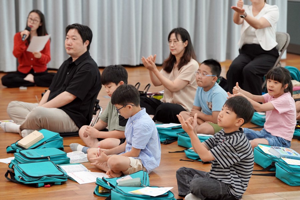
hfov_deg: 17.3
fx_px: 983
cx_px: 150
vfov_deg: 11.6
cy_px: 100
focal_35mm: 118
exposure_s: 1/160
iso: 2000
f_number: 4
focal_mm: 118
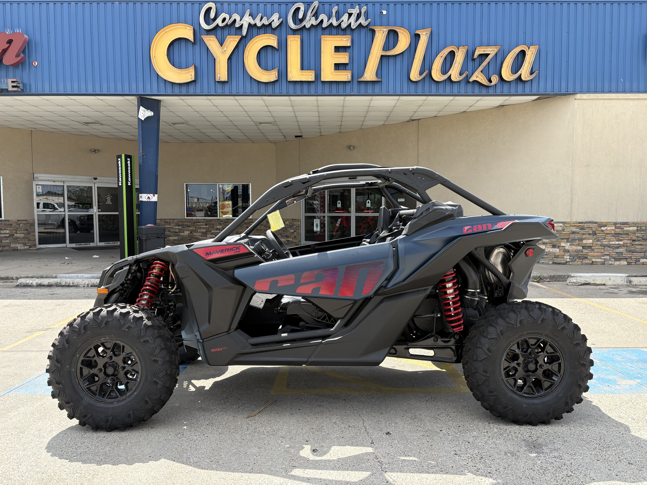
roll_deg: +1.0
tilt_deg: -3.3
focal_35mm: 26
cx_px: 324
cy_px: 242
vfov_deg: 53.1
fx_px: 486
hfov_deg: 67.3
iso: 64
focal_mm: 5.96
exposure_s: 1/1337
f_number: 1.6
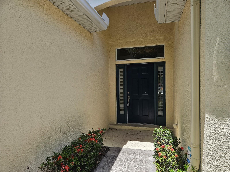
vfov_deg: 58.9
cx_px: 115
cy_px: 86
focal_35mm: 23
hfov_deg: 73.9
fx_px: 153
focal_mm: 5.4
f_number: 1.8
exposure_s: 1/1242
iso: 40
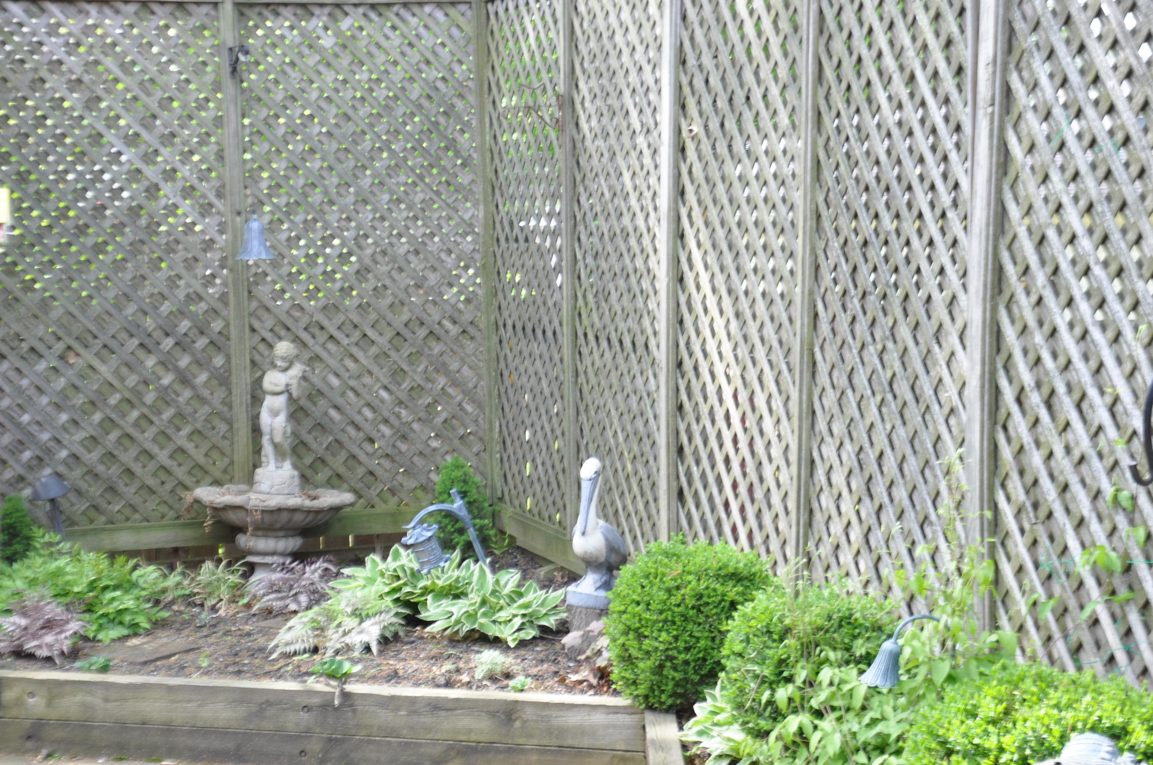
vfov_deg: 17.7
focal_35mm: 77
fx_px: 2463
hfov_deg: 26.3
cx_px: 564
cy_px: 395
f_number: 7.1
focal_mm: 42
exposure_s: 1/50
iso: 200
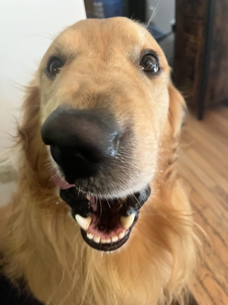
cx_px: 114
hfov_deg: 53.1
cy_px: 152
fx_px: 228
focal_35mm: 26
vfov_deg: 67.3
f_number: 1.6
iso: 400
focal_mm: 5.1
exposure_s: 1/60
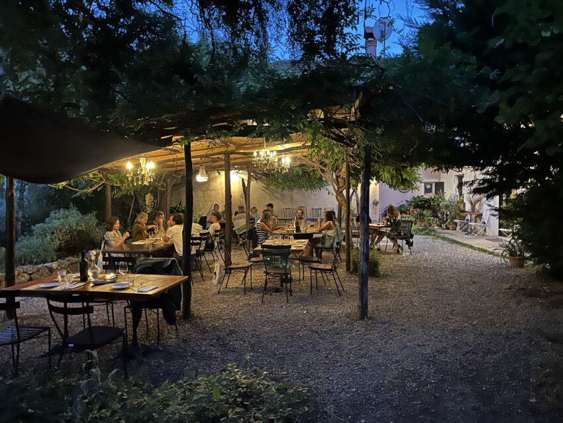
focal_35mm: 26
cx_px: 282
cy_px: 212
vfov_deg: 53.1
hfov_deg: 67.3
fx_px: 423
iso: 1000
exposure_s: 1/17
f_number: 1.6
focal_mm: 5.1
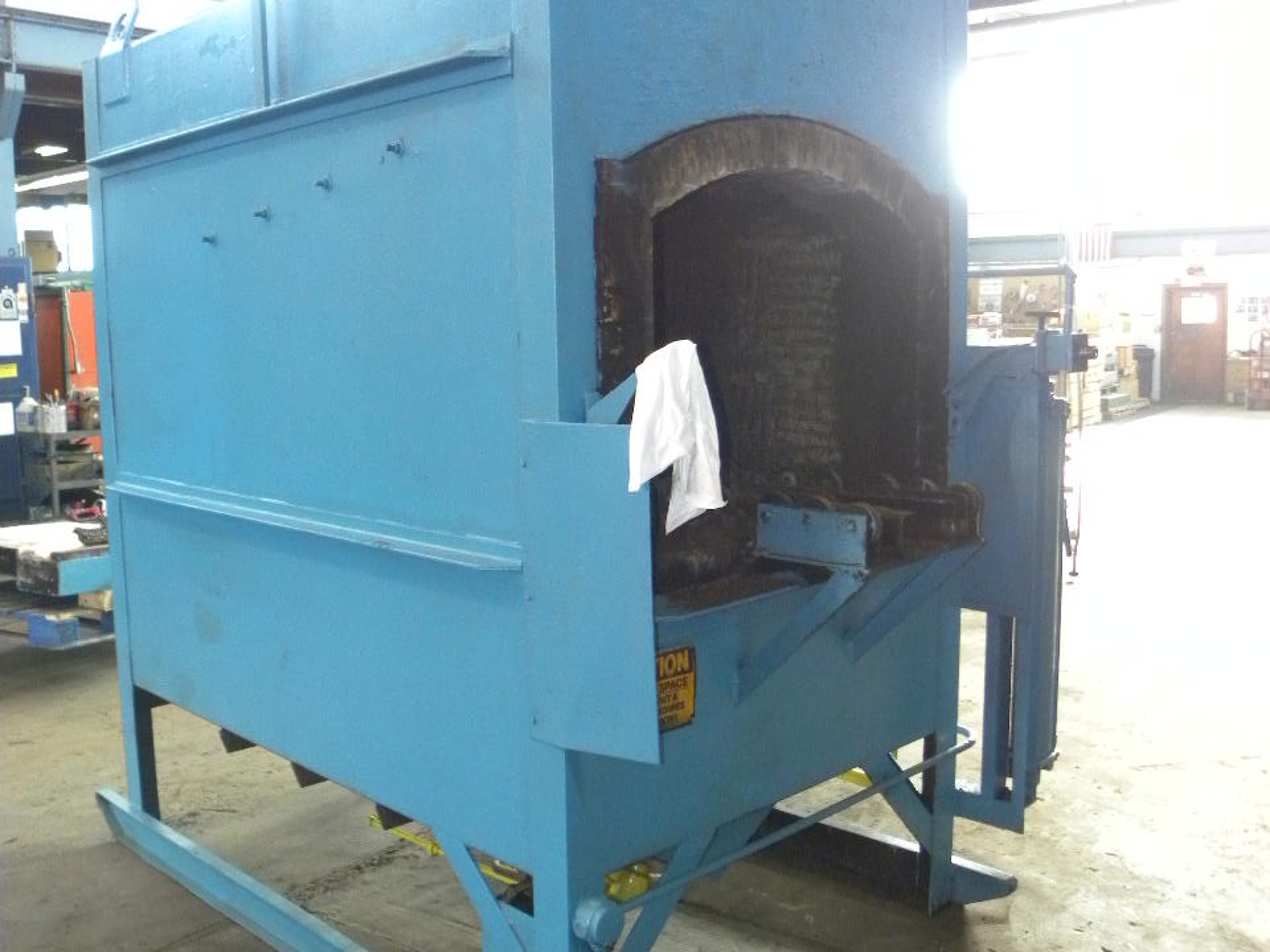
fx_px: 954
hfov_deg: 67.3
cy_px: 476
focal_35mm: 26
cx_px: 635
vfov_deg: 53.1
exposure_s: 1/30
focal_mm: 4.6
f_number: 2.8
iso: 400
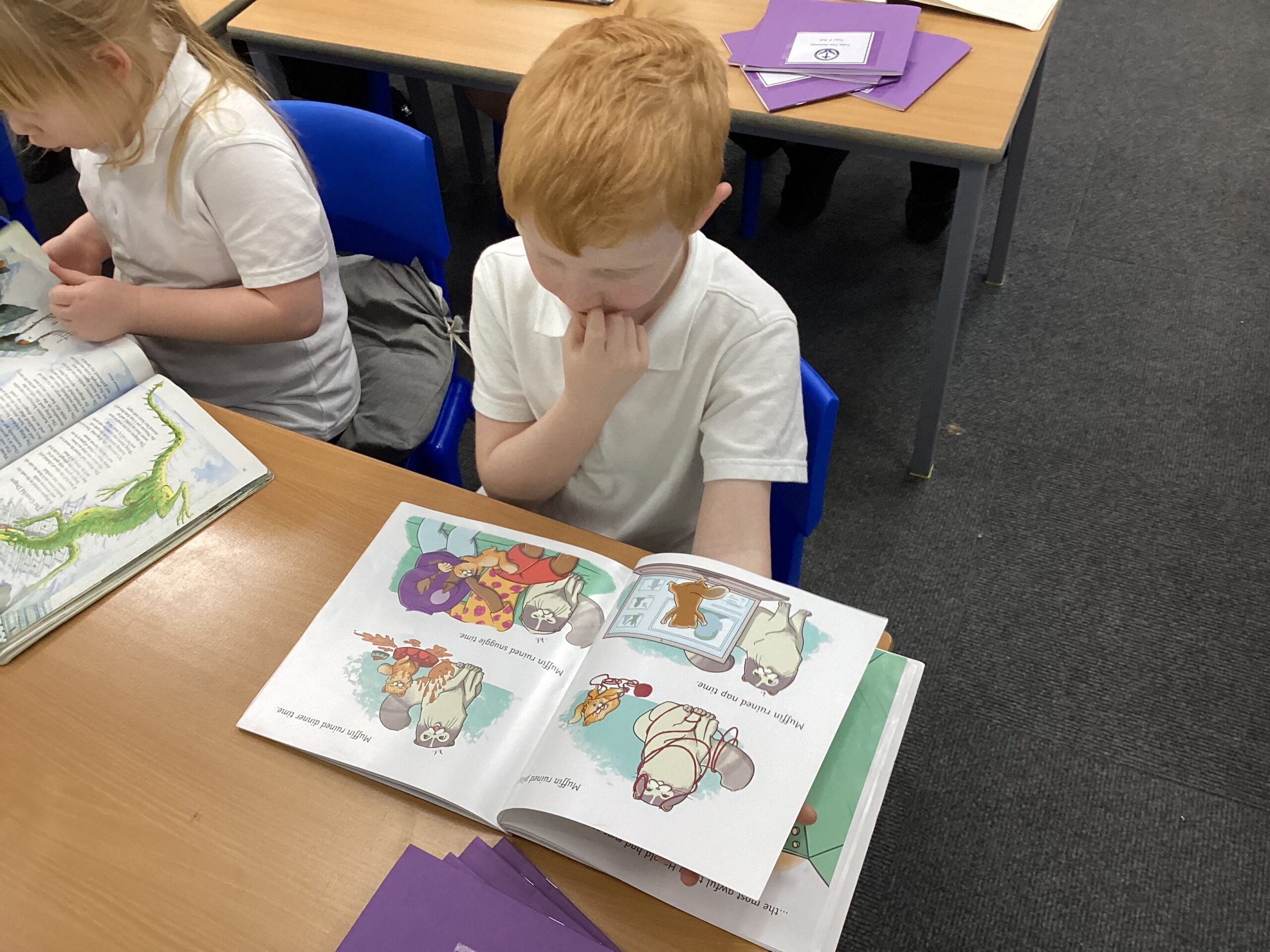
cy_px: 476
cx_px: 635
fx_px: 1137
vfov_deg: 45.4
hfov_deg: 58.4
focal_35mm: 31
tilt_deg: -47.8
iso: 125
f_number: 2.4
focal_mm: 3.3
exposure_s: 1/50
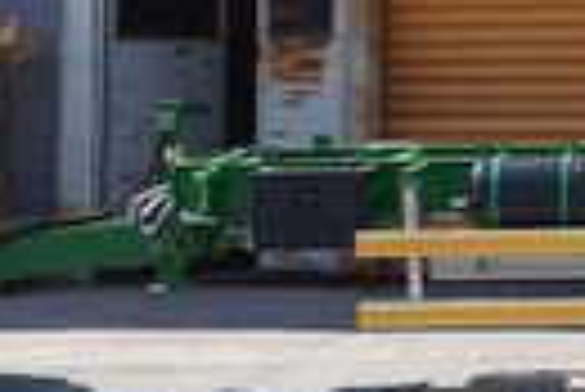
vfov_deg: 7.7
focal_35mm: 173
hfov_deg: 11.6
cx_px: 760
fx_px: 2814
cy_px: -268
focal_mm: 45
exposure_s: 1/400
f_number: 7.1
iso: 200
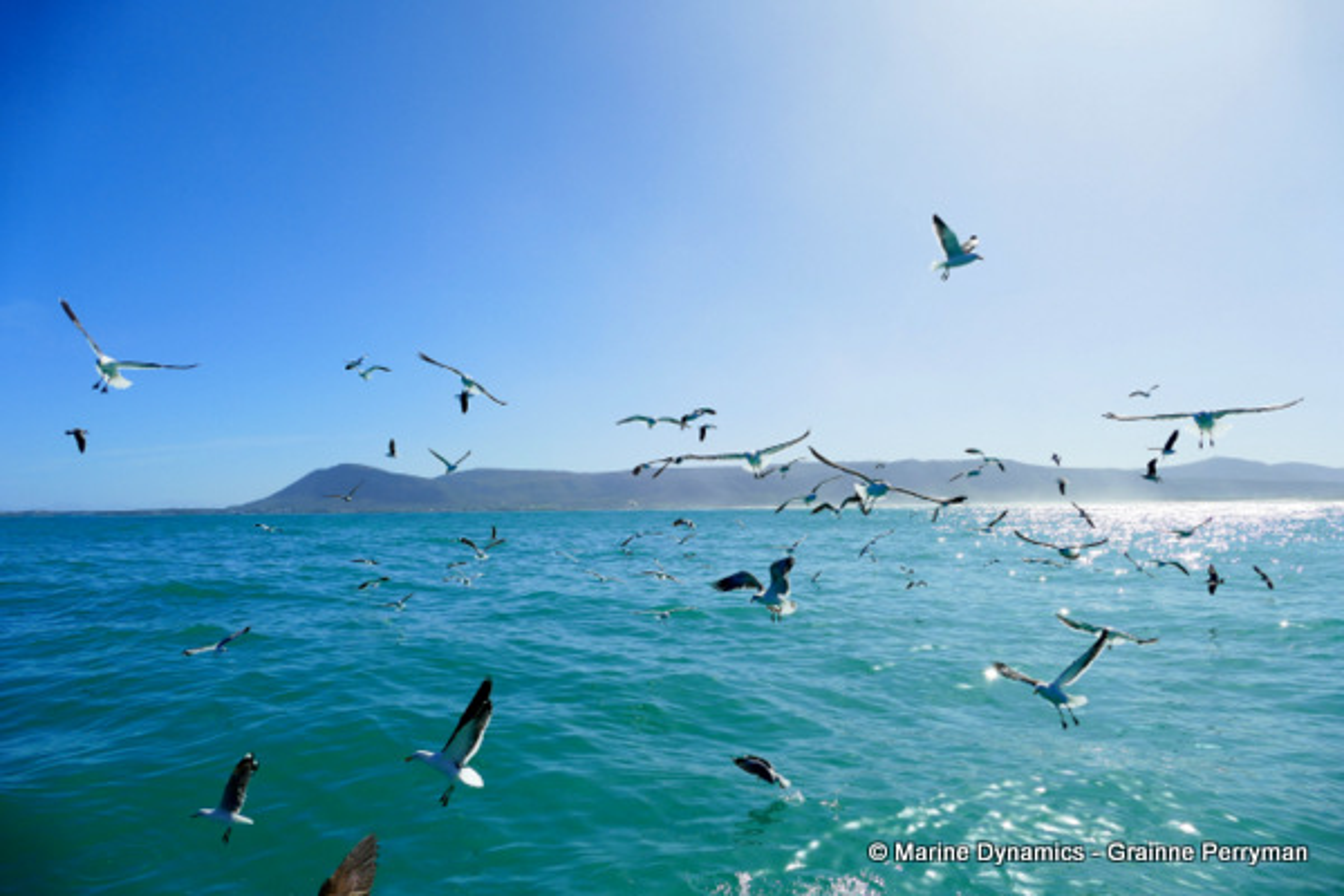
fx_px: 933
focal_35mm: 25
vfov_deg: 51.3
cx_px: 672
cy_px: 448
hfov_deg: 71.5
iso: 125
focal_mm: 9.12
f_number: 4.5
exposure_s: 1/1600
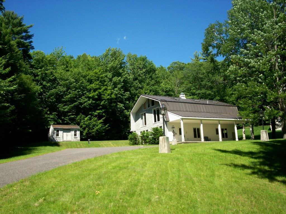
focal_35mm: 36
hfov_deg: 51.4
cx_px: 143
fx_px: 297
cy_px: 107
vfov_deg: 39.7
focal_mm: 5.9
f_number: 4.5
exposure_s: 1/427
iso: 100
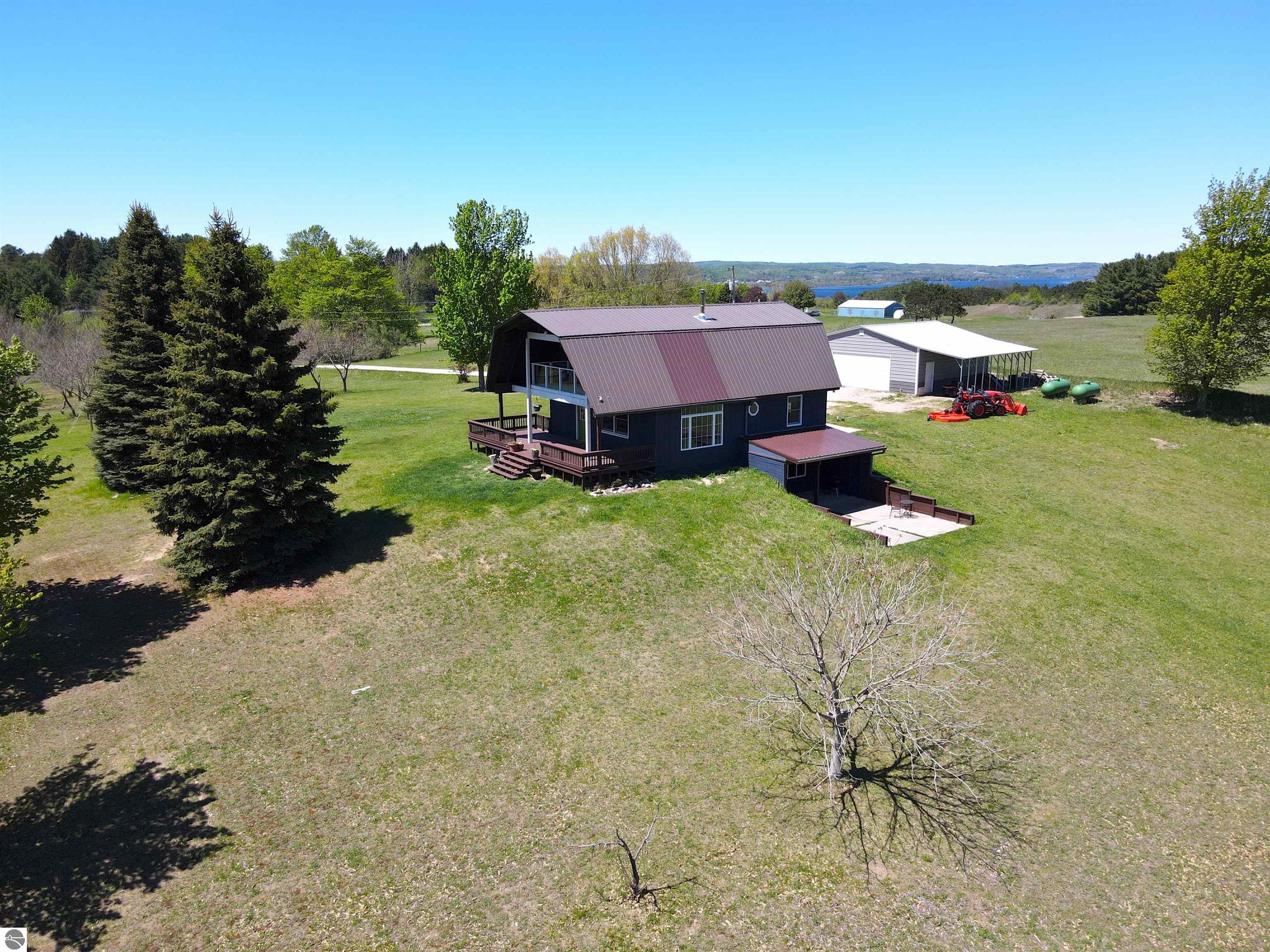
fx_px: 881
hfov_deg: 71.6
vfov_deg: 56.8
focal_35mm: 24
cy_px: 476
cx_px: 635
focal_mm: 4.5
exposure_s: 1/640
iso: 100
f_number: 2.8
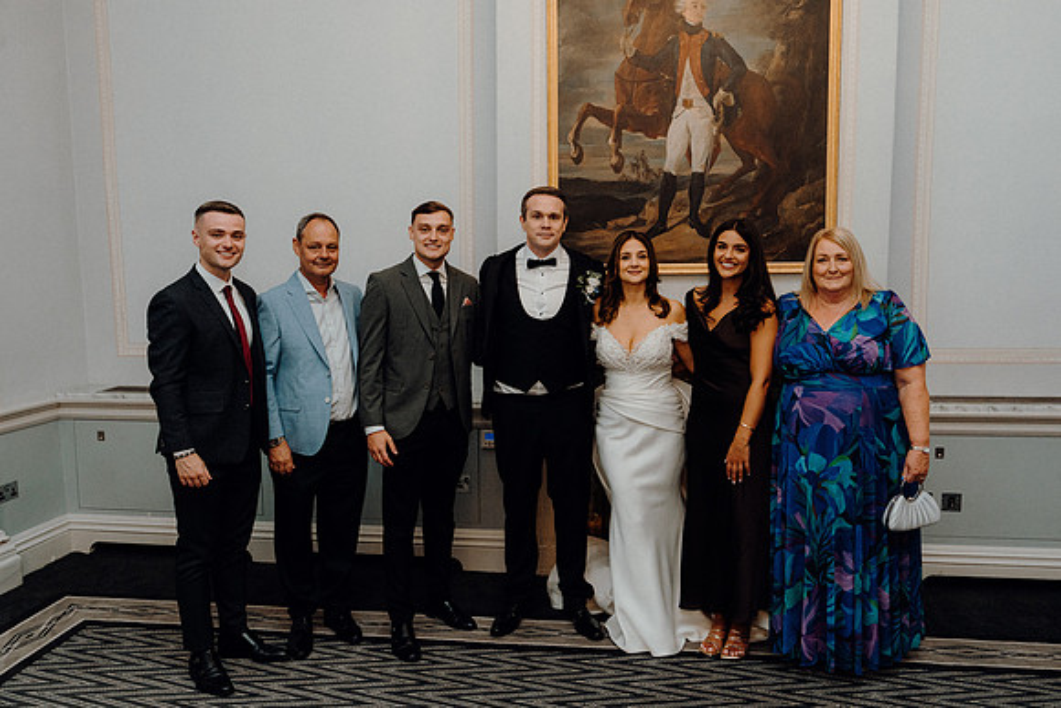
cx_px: 530
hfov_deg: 58.7
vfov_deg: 41.1
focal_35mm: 32
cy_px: 354
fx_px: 943
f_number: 5
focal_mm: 32
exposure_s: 1/125
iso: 2500
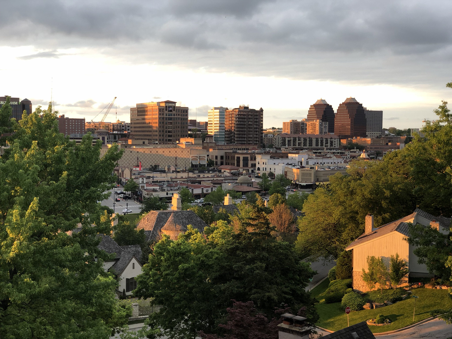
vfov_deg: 28.0
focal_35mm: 52
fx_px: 679
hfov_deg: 36.8
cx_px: 226
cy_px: 170
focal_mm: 6
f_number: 2.4
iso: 25
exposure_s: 1/60
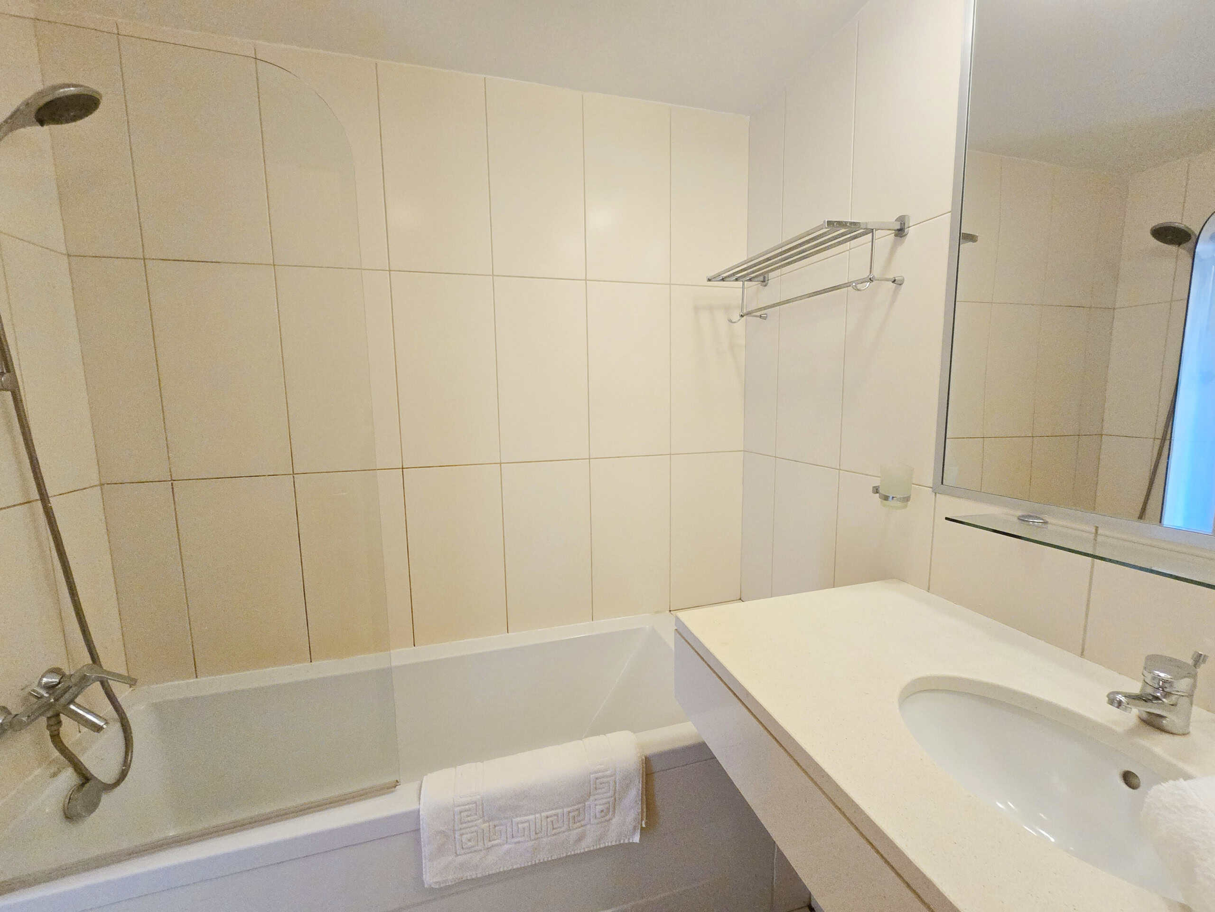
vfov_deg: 89.9
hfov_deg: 106.2
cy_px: 456
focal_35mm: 13
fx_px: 456
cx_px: 608
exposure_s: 1/50
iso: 640
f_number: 2.2
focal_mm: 2.2
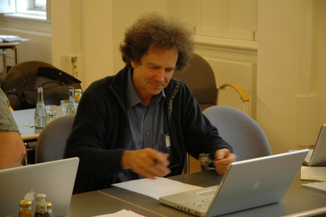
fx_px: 950
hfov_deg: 19.5
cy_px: 108
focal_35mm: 105
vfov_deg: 13.0
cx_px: 163
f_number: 4.5
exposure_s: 1/30
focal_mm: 70
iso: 400
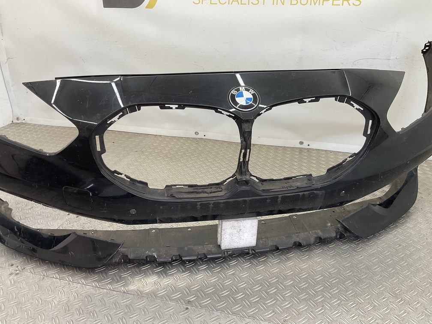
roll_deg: -1.1
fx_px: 362
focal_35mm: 29
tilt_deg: -27.3
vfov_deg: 48.2
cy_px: 162
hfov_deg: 61.7
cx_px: 216
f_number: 1.8
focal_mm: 3
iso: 25
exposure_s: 1/100
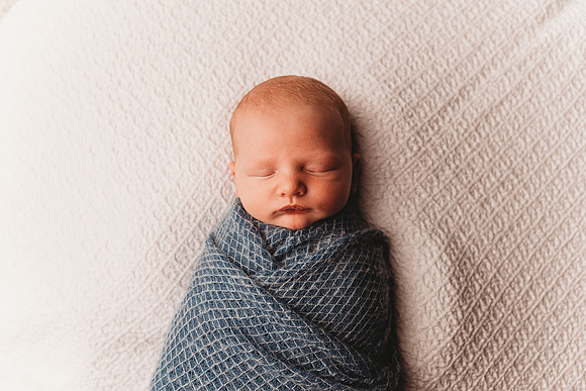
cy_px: 196
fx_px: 570
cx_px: 293
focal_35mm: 35
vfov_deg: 37.9
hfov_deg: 54.4
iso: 100
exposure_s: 1/160
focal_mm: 35
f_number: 4
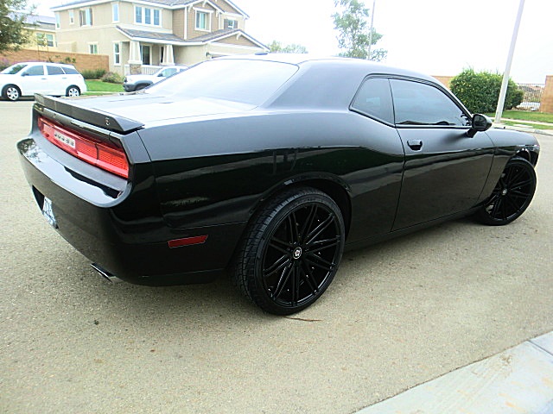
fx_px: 415
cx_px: 276
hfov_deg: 67.3
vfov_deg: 53.1
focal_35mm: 26
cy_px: 207
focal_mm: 4.65
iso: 64
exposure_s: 1/160
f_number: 2.6
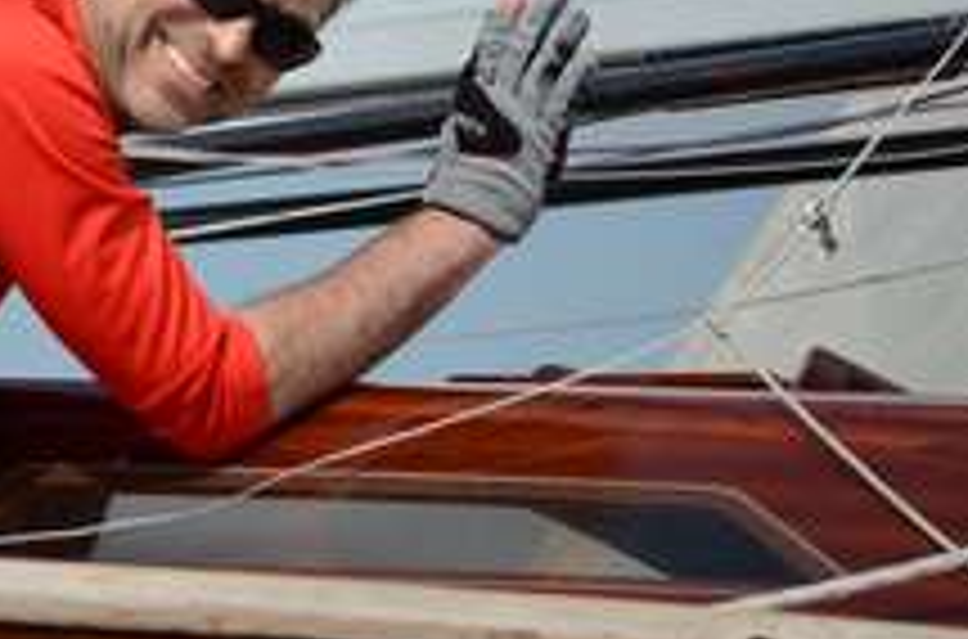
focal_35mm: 737
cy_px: 184
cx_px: -81
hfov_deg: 2.8
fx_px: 19759
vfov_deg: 1.9
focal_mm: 220
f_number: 5.3
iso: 250
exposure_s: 1/2000
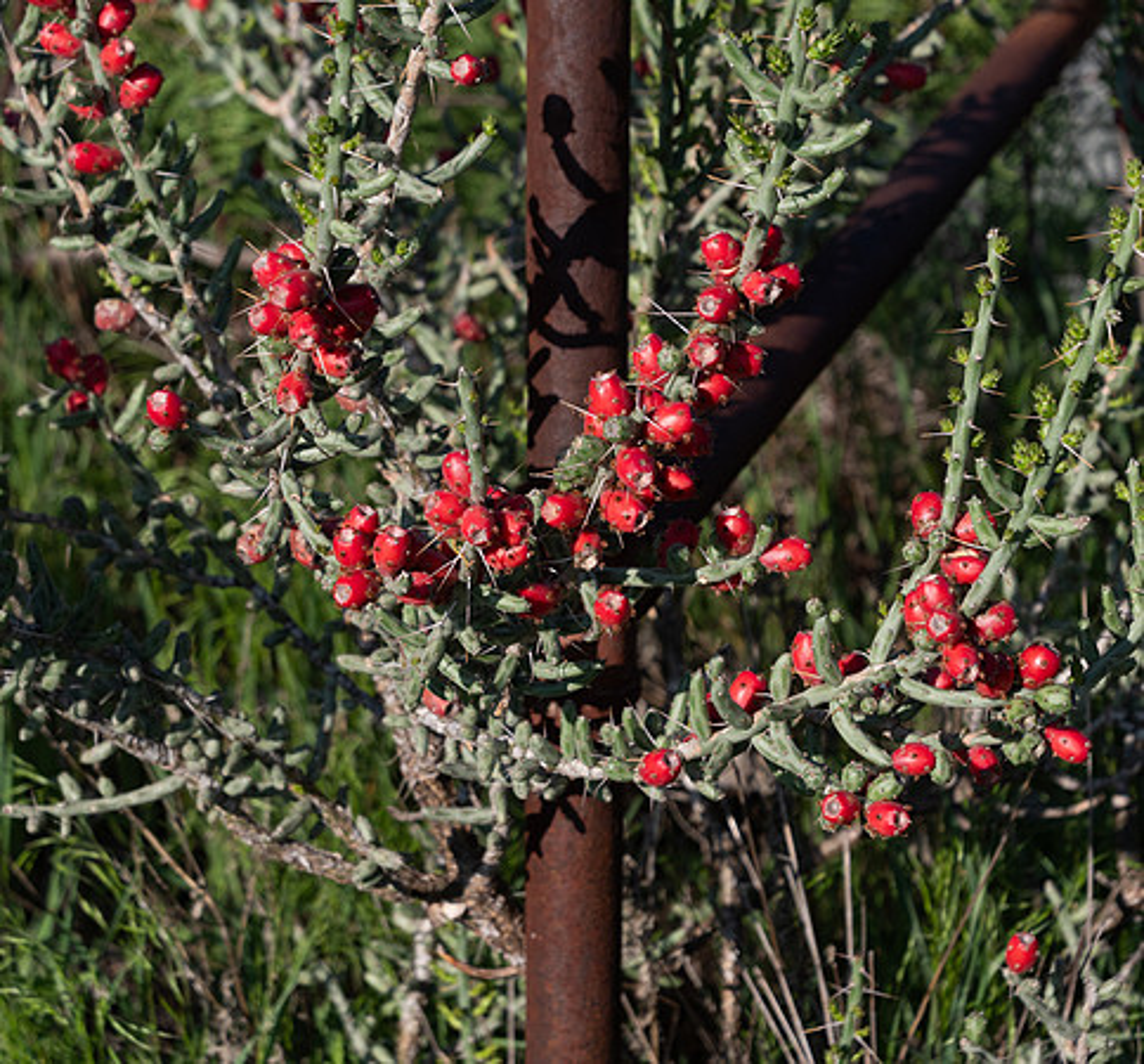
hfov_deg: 15.9
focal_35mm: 114
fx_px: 4099
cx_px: 575
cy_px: 532
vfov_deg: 14.8
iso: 200
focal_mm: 50
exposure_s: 1/1000
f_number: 5.6
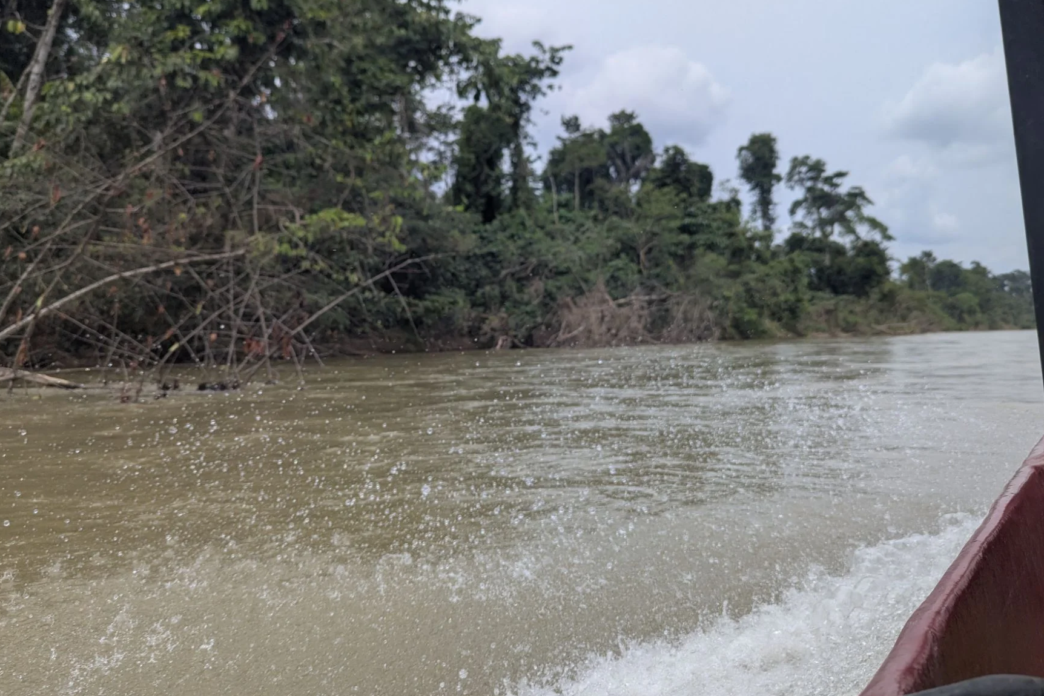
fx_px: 841
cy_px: 334
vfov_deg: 44.9
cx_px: 537
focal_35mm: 29
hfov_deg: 63.7
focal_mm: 6.81
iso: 48
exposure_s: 1/2833
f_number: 1.85
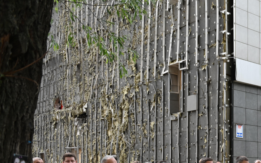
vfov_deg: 22.3
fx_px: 391
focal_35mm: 55
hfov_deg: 32.9
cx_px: 279
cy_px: 177
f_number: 2.8
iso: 100
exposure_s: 1/640
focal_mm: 24
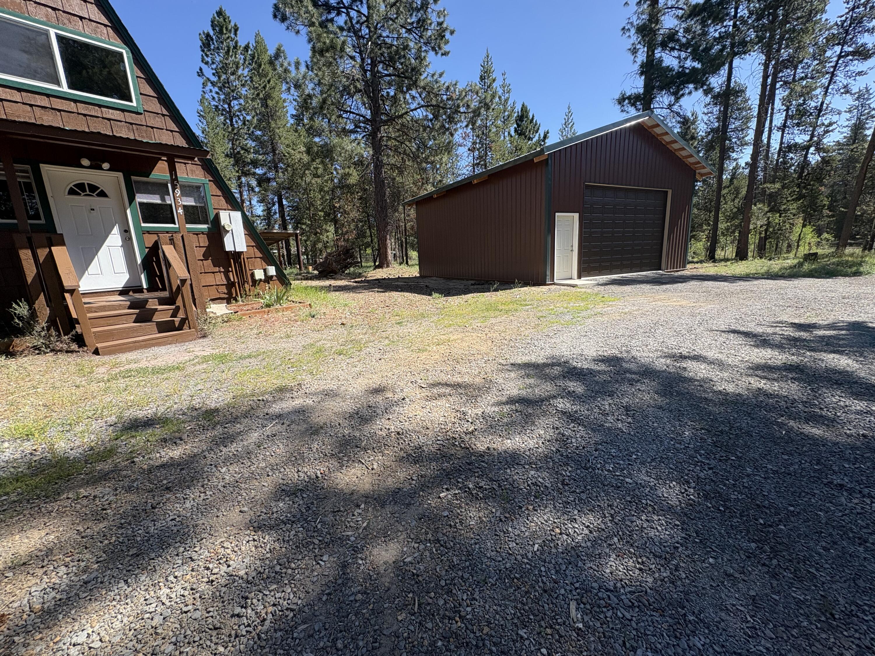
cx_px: 438
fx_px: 354
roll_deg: +3.1
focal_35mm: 14
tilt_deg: -11.3
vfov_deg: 85.7
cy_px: 328
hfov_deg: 102.1
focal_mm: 2.22
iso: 40
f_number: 2.2
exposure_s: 1/889
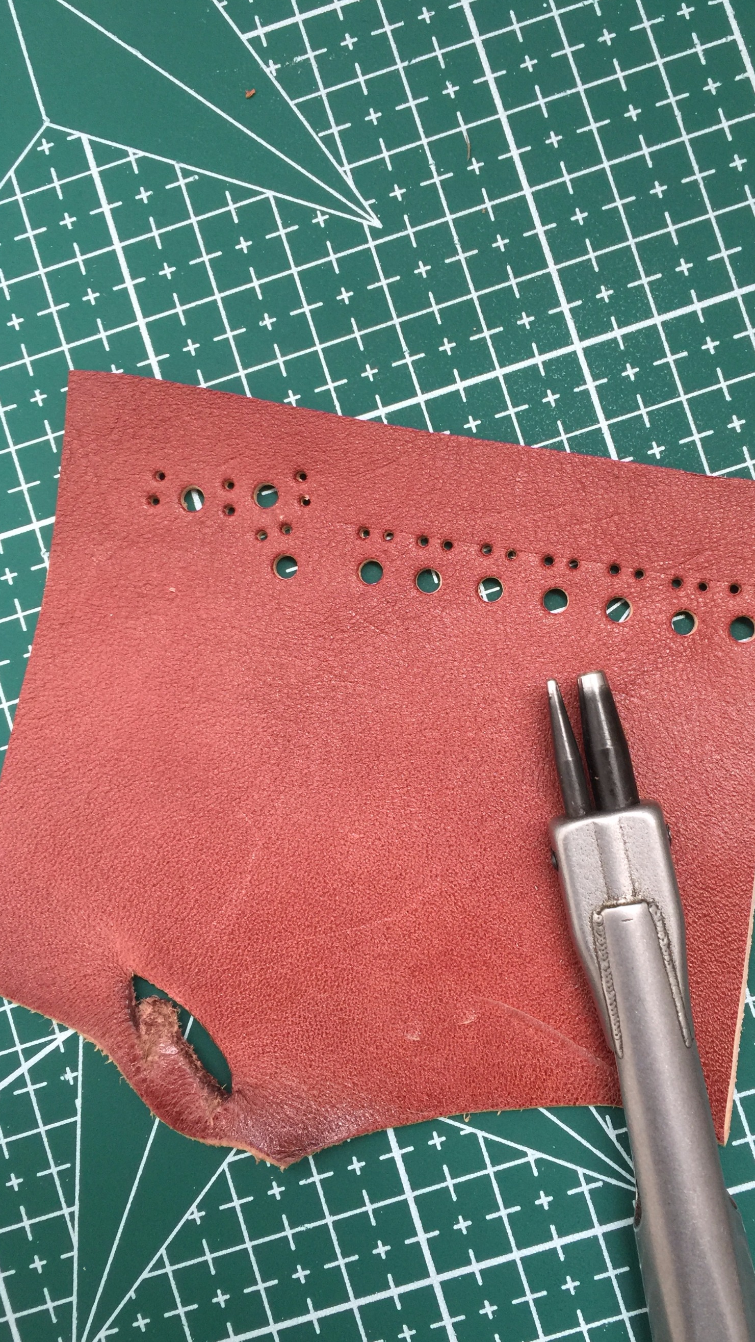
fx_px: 1139
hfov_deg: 36.5
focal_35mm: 32
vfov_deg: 61.0
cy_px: 665
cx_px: 457
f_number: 2.2
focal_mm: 4.15
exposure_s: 1/33
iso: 40
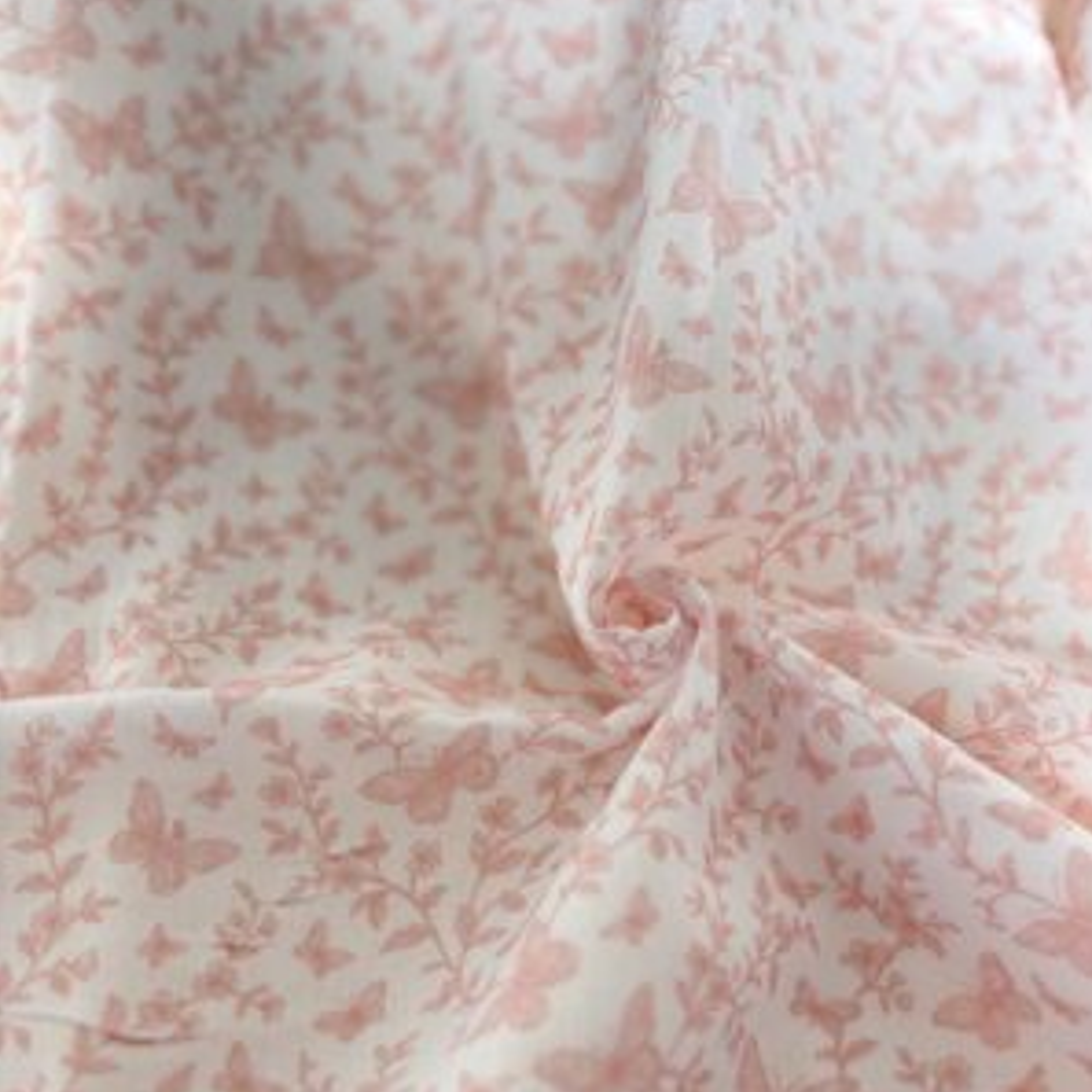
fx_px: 1106
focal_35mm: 31
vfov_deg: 51.7
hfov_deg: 52.5
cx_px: 548
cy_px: 717
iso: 100
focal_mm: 5.96
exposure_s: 1/121
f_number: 1.6
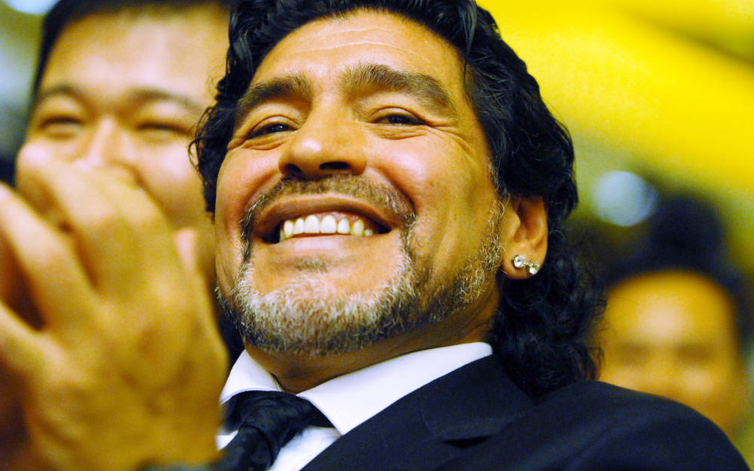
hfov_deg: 17.0
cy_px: 234
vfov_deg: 10.7
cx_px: 377
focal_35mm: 123
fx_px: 2528
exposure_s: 1/60
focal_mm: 80
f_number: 2.8
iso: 400
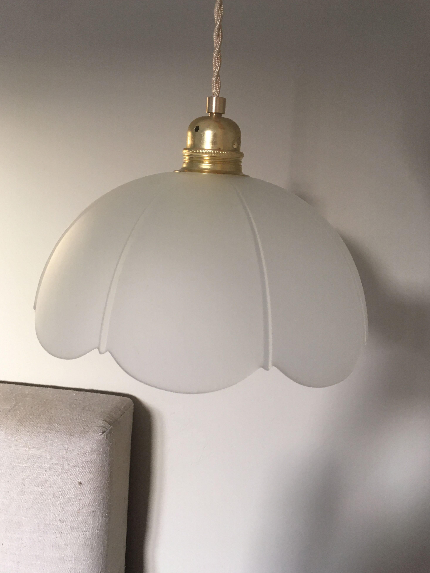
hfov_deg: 46.8
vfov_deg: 60.0
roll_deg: -3.5
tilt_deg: -11.8
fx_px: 497
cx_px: 213
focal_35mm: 30
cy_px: 281
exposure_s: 1/33
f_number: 2.2
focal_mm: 4.15
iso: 64
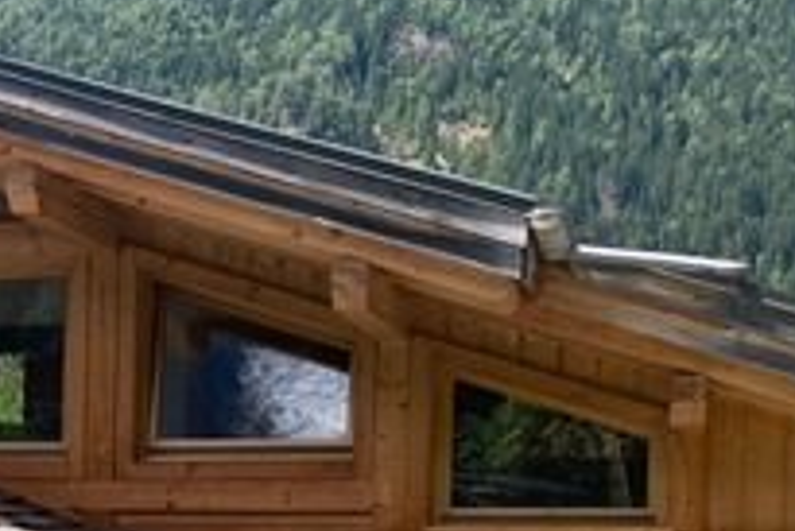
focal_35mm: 79
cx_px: -97
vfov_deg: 16.6
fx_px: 1746
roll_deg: -0.4
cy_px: 624
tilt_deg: -2.2
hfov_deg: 23.9
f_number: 1.8
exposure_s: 1/1250
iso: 25
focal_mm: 4.25
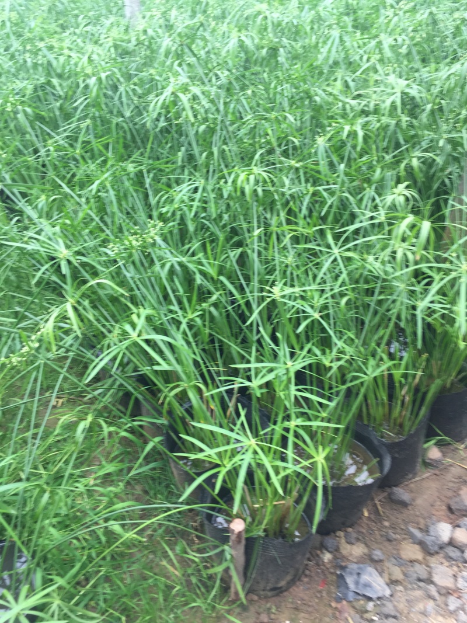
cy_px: 312
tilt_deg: -34.5
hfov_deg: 48.2
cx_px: 234
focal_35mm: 29
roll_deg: -0.9
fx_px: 522
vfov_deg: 61.7
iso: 40
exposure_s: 1/50
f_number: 2.2
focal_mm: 4.15
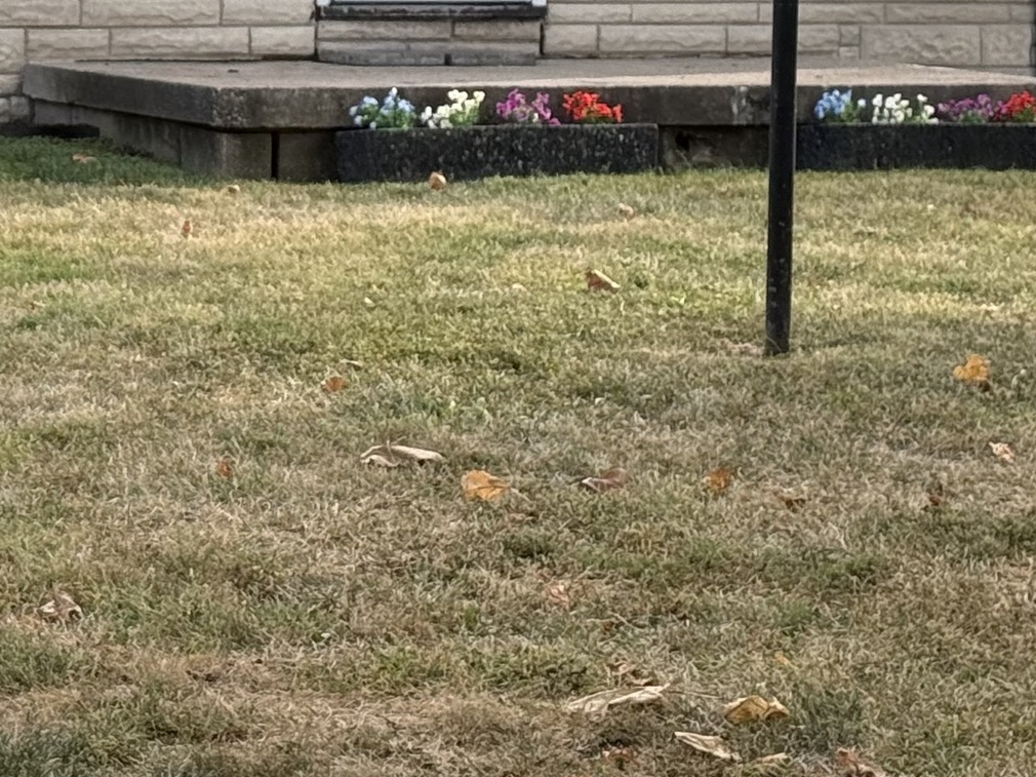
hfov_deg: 13.3
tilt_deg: +2.4
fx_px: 4369
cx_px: -58
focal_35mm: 146
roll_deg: -0.9
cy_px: -316
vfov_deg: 9.9
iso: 80
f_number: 1.78
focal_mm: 6.76
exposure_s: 1/733
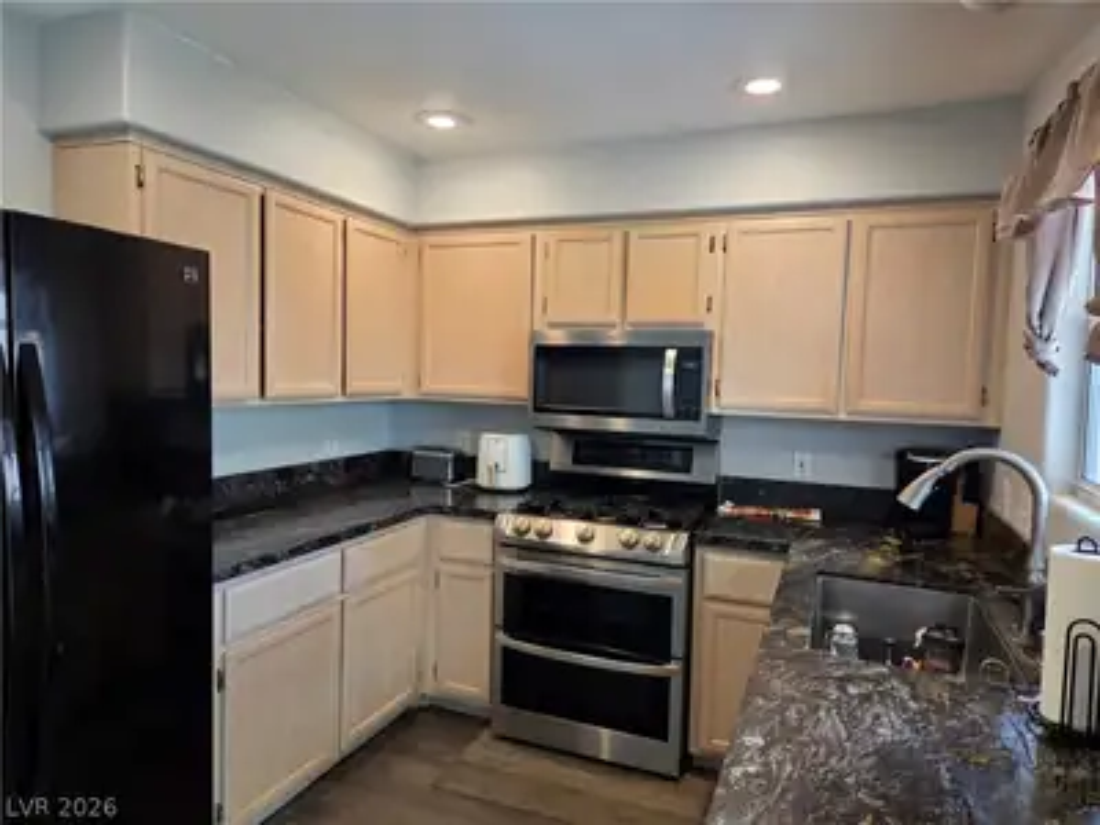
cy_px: 412
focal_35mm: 23
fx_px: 731
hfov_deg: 73.9
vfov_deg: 58.9
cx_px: 550
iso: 250
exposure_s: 1/120
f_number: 1.8
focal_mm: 5.4
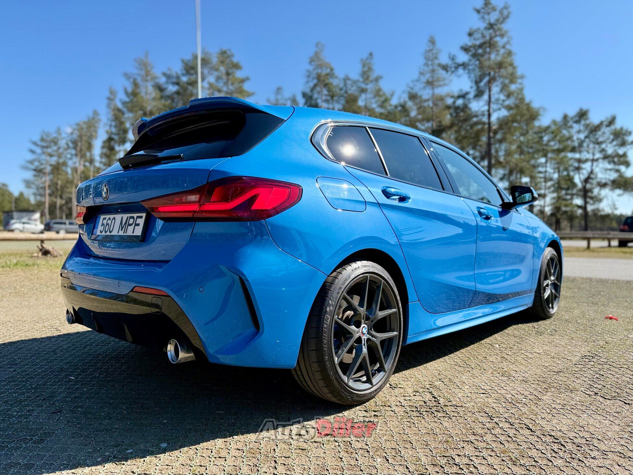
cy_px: 238
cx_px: 316
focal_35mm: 24
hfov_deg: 71.6
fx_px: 439
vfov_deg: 56.8
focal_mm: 6.76
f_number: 1.78
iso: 80
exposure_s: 1/2611
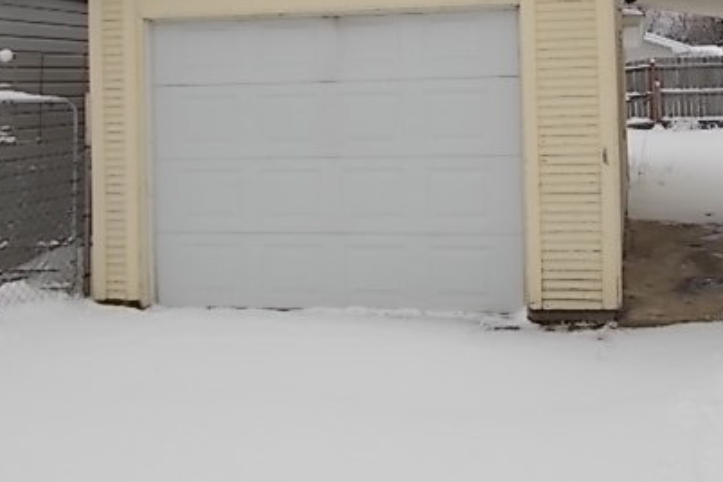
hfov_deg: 44.9
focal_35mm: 43
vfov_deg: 30.2
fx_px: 864
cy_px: 76
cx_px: 466
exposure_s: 1/200
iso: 80
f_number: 8
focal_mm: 4.6
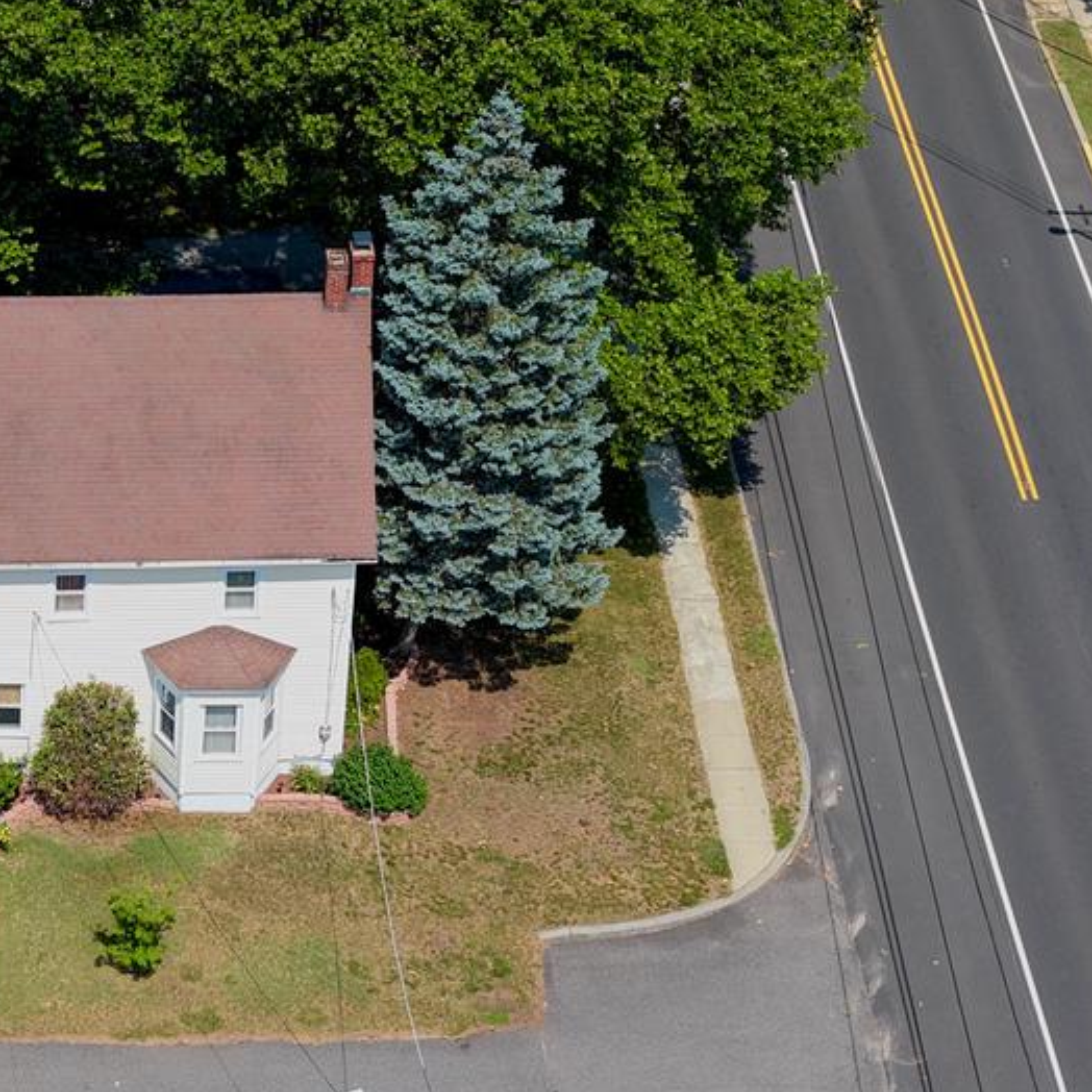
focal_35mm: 121
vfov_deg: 14.4
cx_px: 44
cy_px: 581
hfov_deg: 14.2
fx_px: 4319
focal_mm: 19.35
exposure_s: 1/2000
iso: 200
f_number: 2.8
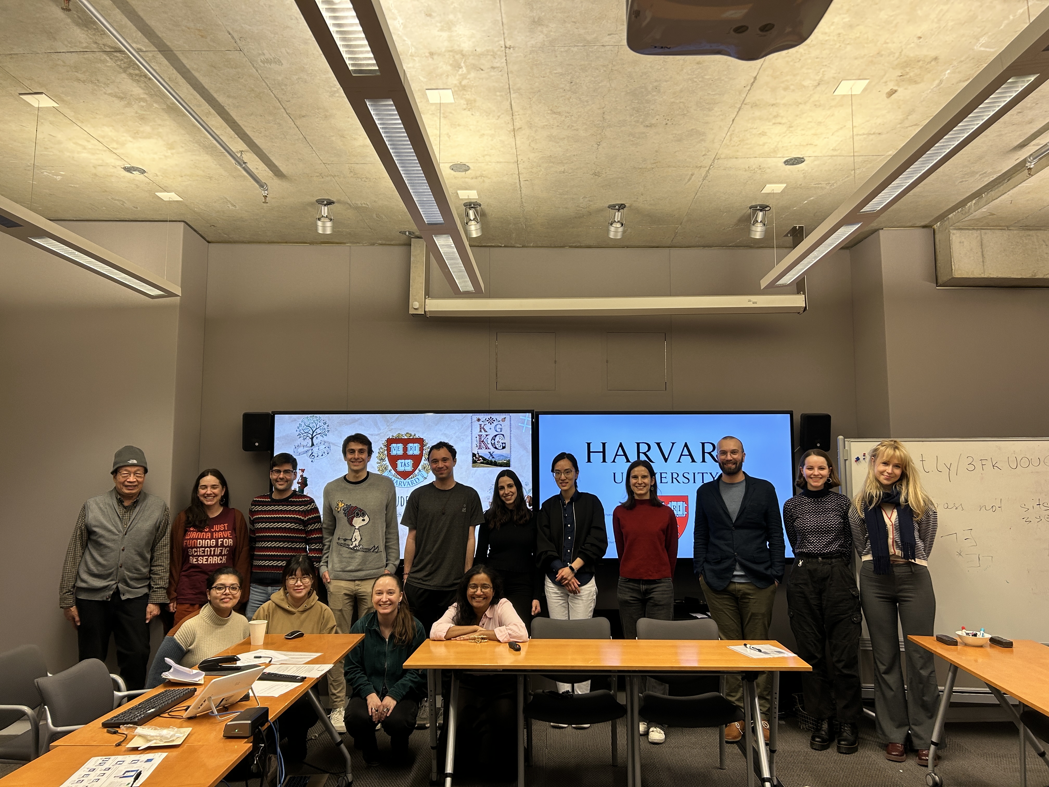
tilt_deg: +5.8
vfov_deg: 53.1
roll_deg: +0.1
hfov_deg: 67.3
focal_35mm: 26
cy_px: 394
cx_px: 524
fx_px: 788
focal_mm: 5.7
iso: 80
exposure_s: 1/60
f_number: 1.5
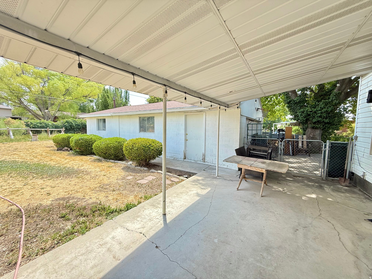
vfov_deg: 85.7
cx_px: 186
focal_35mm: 14
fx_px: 150
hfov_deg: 102.1
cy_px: 140
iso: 64
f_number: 2.2
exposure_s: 1/189
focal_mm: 2.22
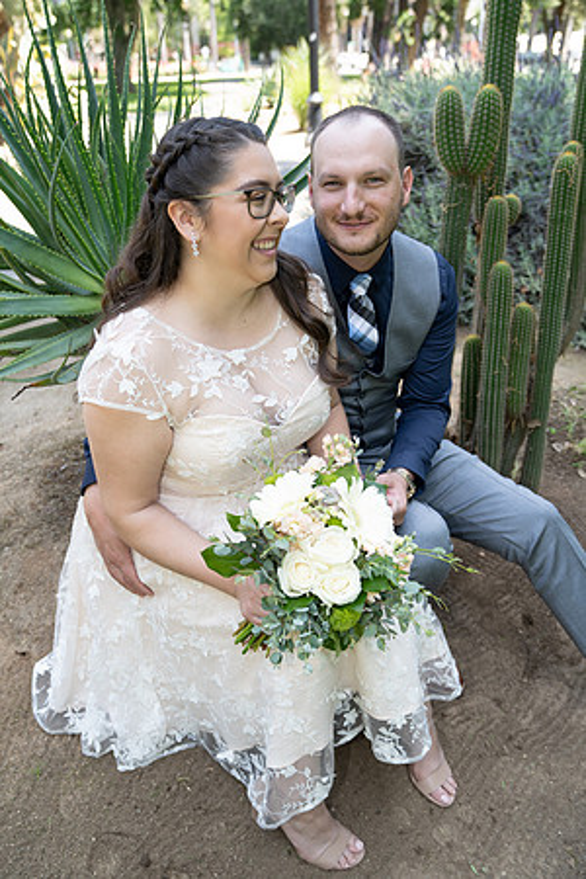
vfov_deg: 61.9
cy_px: 440
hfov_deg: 43.6
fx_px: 732
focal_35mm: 30
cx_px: 293
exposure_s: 1/250
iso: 250
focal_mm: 30
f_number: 3.5
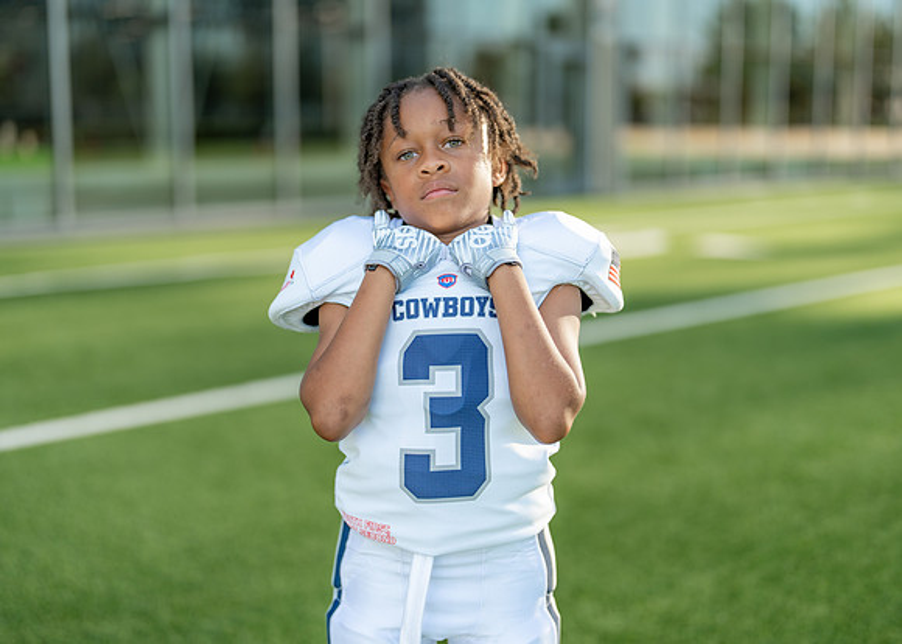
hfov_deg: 36.3
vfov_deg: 26.3
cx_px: 451
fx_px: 1378
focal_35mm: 54
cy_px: 322
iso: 100
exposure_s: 1/2000
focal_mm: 50
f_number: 1.2
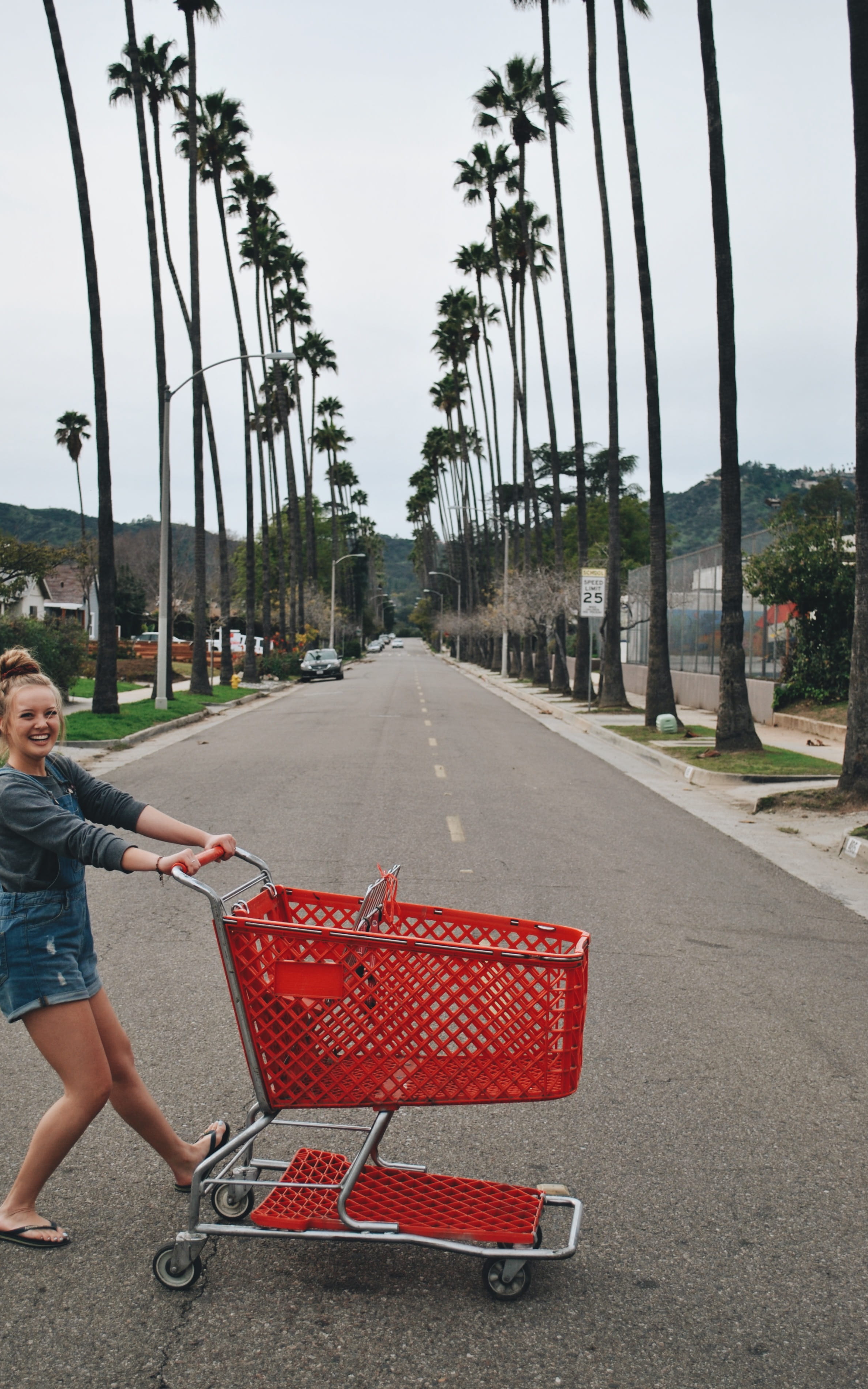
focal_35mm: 50
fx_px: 1892
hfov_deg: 25.8
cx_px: 413
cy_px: 692
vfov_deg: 40.3
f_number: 4.8
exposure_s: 1/500
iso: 100
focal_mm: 32
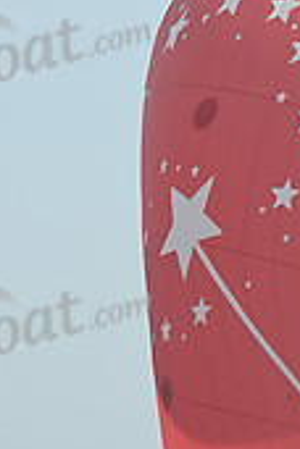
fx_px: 4325
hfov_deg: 4.0
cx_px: 288
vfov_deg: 6.0
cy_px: 171
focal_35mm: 346
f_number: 7.1
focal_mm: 102
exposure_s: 1/1250
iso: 320
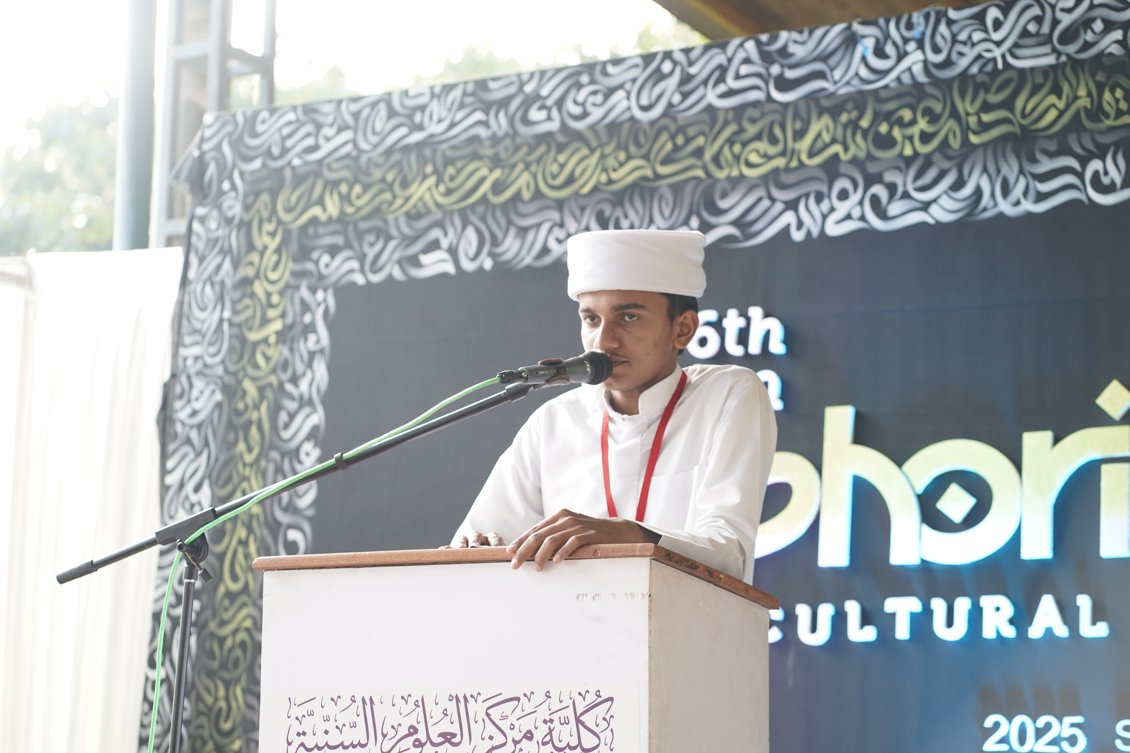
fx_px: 2668
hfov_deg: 23.9
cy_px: 376
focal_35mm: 85
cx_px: 565
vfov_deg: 16.1
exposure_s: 1/80
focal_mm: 85
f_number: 4
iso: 320
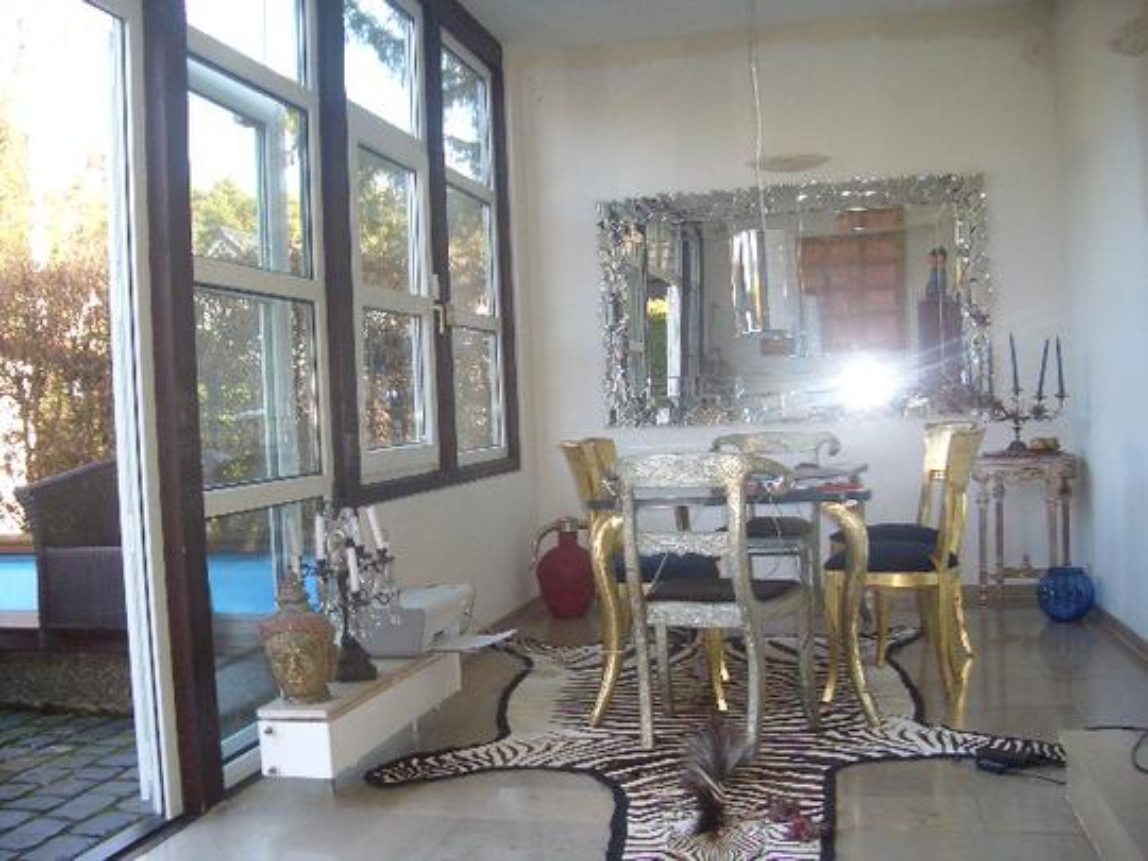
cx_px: 574
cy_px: 430
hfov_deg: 52.6
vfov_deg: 40.7
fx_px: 1161
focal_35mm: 35
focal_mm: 5.8
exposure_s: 1/60
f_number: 2.6
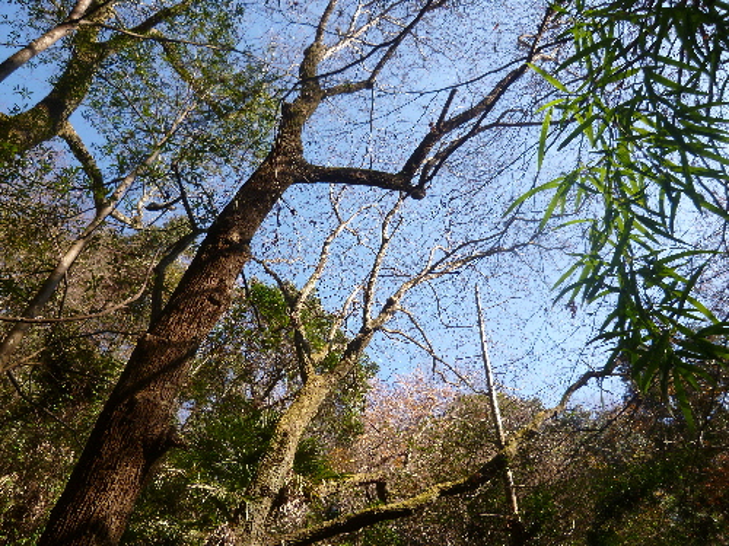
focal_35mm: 24
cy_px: 273
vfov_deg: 56.8
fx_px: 505
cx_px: 364
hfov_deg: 71.6
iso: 100
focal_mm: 4.3
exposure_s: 1/500
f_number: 2.5
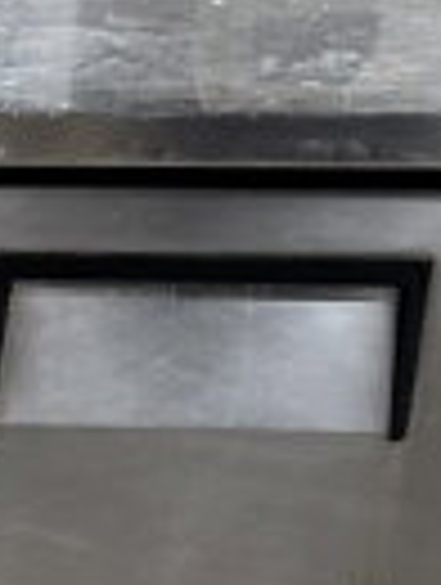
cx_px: -603
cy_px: 1069
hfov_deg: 9.0
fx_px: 2540
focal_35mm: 150
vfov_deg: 12.0
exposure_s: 1/60
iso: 320
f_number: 1.78
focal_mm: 6.86
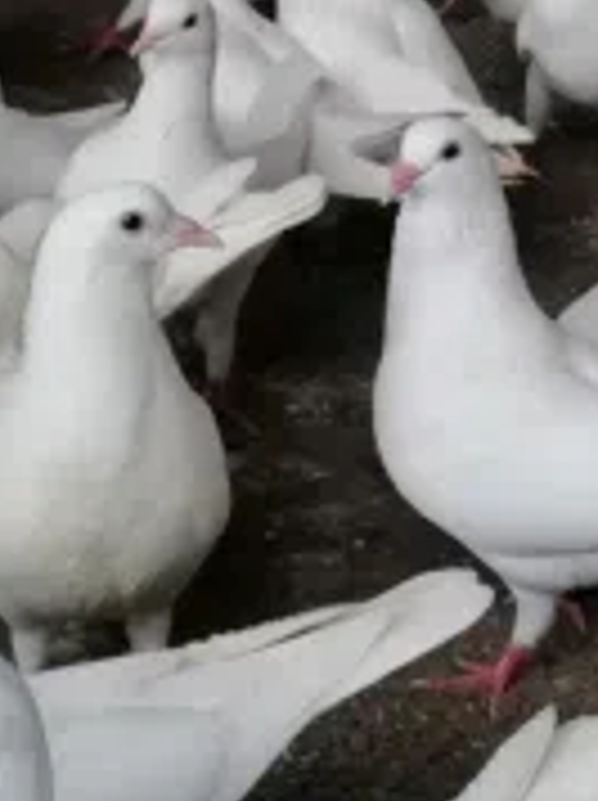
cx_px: 382
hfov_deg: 13.7
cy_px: 122
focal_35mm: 108
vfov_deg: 18.0
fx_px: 2494
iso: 200
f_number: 1.8
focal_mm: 5.3
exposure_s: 1/120
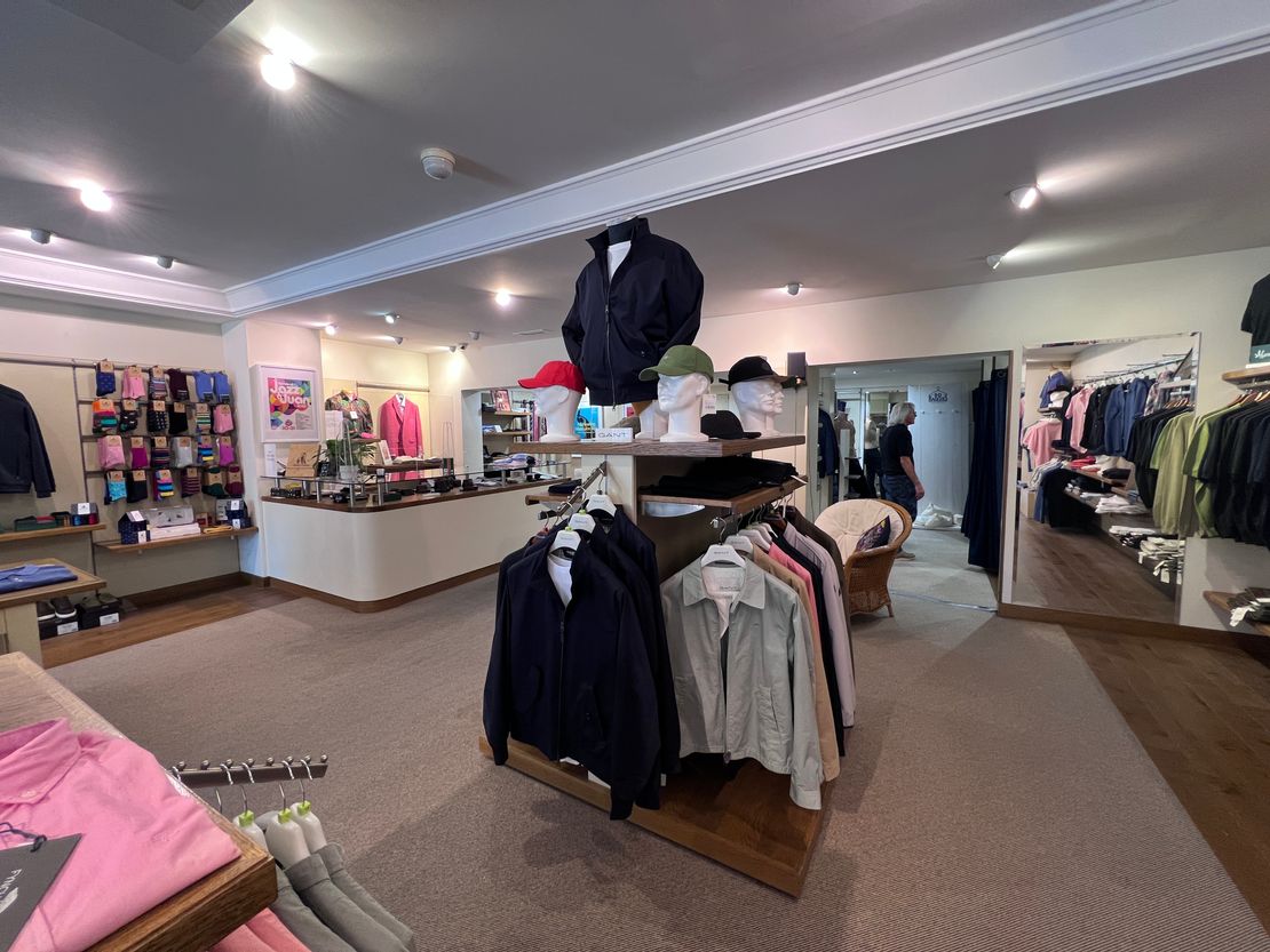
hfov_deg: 106.2
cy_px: 476
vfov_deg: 89.9
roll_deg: +0.4
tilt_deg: -3.9
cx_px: 635
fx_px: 477
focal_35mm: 13
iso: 160
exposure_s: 1/50
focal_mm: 1.57
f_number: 1.8
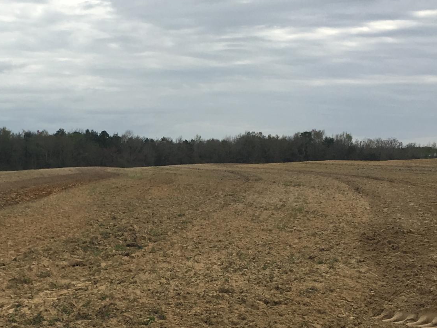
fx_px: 985
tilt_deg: -2.2
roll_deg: -1.7
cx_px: 72
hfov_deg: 24.5
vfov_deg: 18.9
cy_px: 203
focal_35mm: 78
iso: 25
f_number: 2.2
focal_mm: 4.15
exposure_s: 1/1425
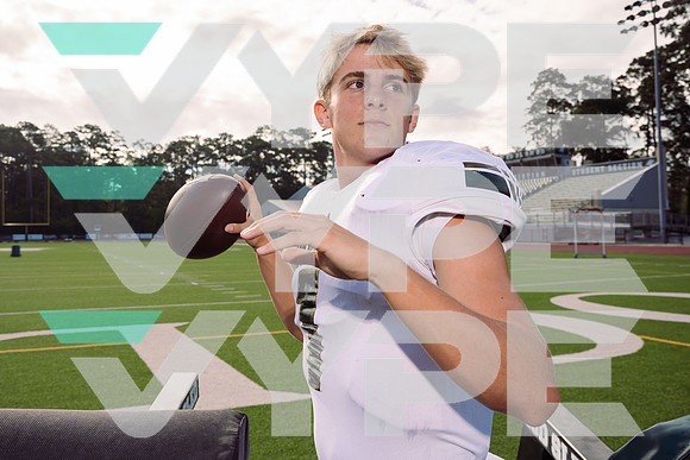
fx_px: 604
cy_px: 201
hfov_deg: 59.3
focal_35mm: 32
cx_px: 302
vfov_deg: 41.6
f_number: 7.1
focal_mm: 28
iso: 100
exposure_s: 1/250
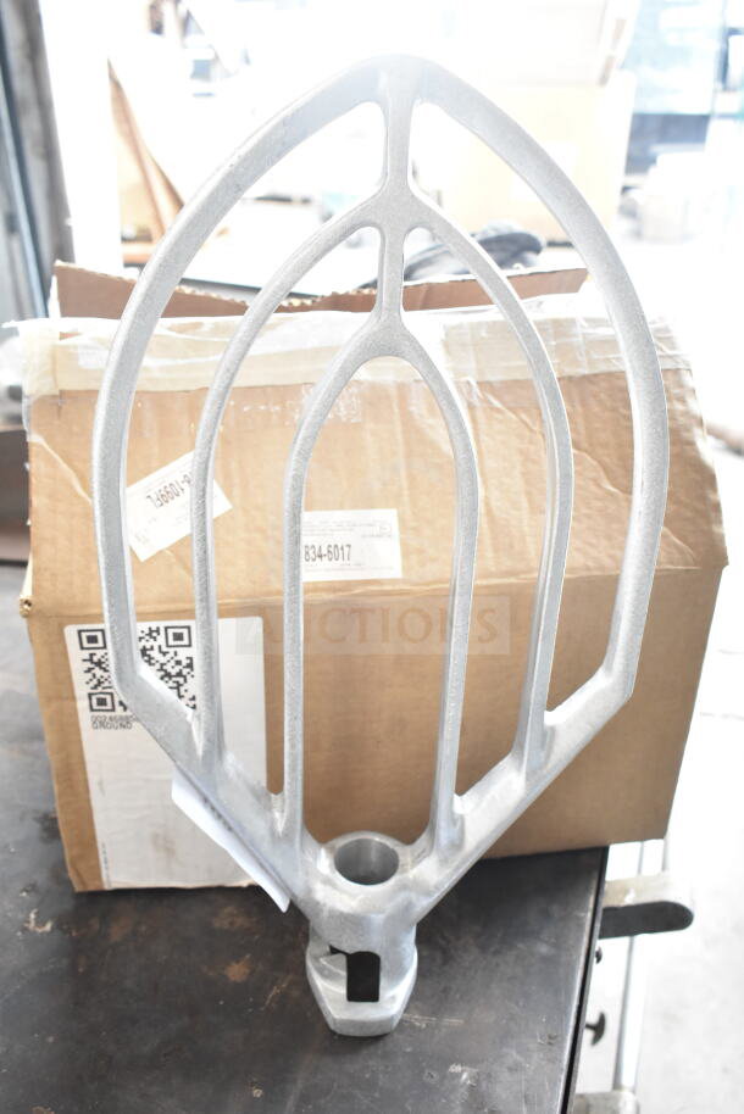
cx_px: 372
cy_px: 557
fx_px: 1022
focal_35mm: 33
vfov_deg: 57.2
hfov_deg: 40.0
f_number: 5.6
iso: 1600
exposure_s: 1/125
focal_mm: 22
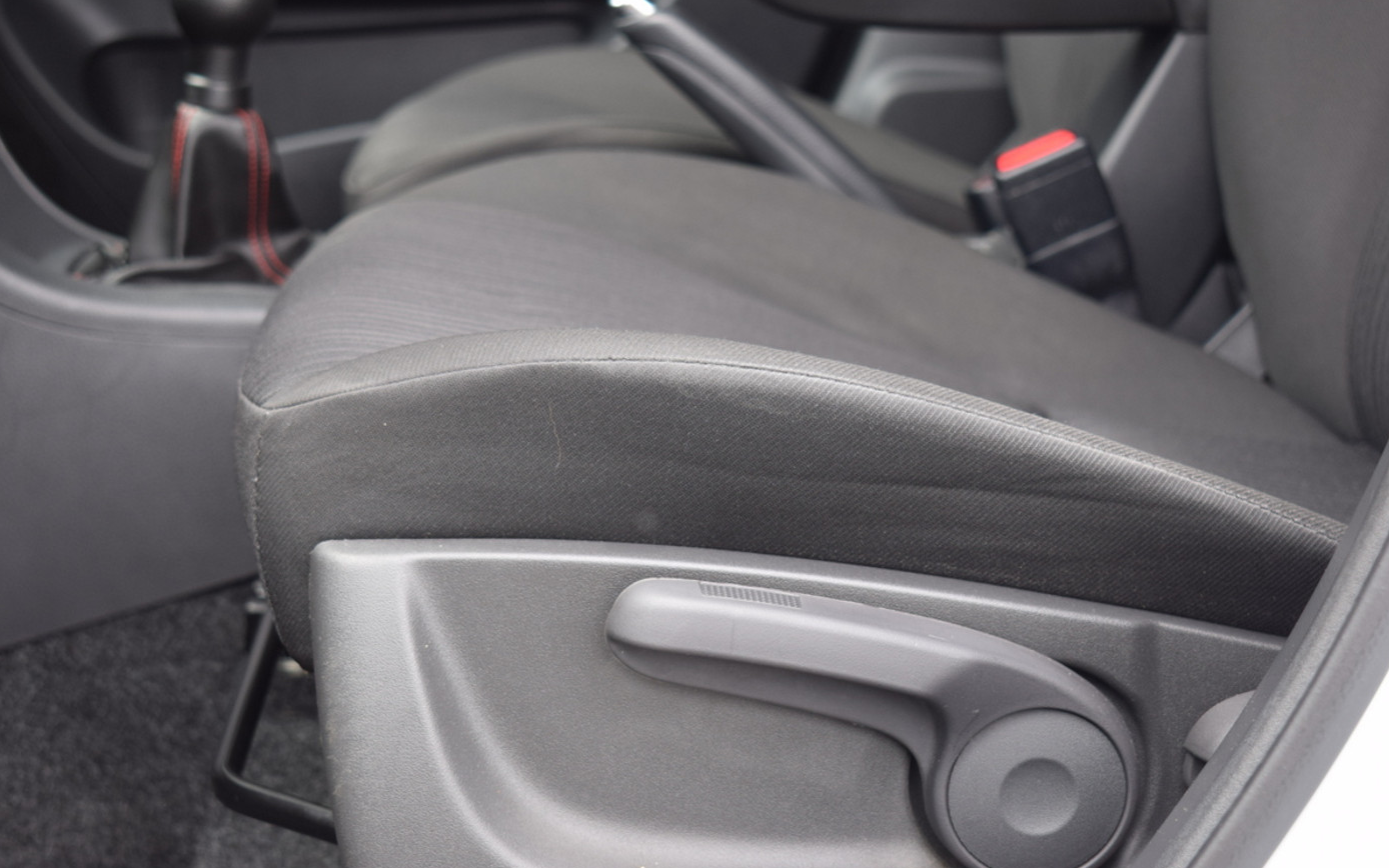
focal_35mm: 74
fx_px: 2802
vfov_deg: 17.6
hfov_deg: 27.8
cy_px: 420
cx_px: 698
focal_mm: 48
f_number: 5.3
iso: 400
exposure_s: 1/100
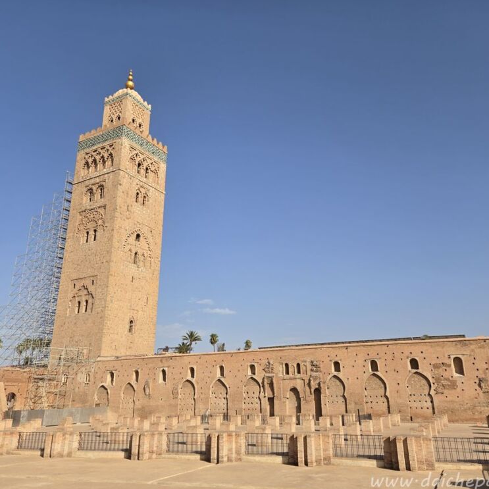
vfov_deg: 57.3
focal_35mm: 28
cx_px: 263
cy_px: 241
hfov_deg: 57.2
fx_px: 448
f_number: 1.8
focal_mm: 5.4
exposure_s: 1/2327
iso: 25
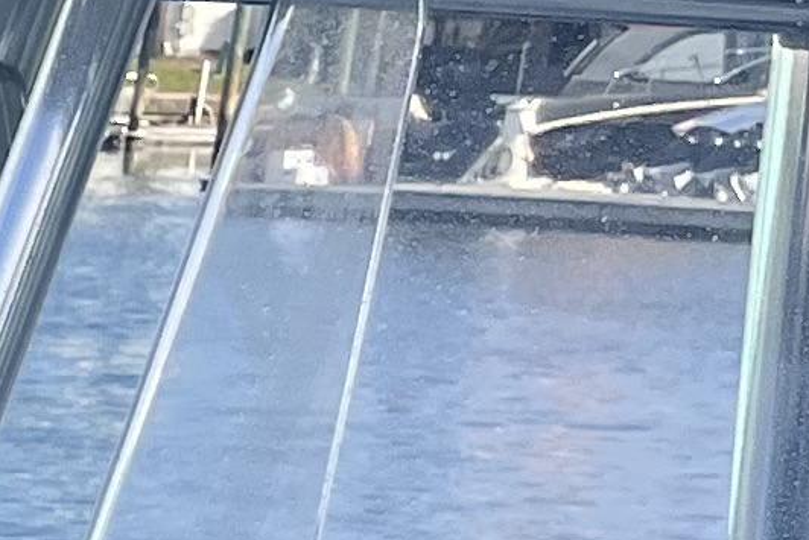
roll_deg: -1.2
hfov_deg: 7.9
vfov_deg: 6.4
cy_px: 1191
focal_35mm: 205
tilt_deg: -15.1
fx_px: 4608
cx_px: -1997
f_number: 1.6
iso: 50
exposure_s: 1/3521
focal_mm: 5.1
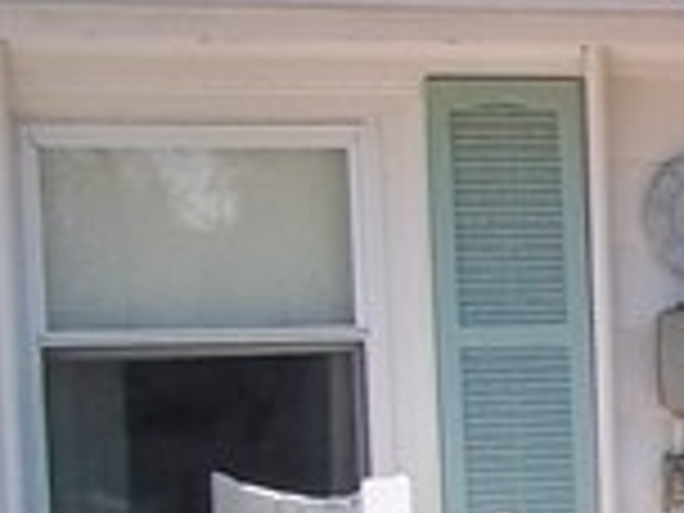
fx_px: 4782
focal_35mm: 242
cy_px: 657
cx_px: 1750
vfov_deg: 6.1
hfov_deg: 7.5
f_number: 8
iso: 80
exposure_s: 1/200
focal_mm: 6.5
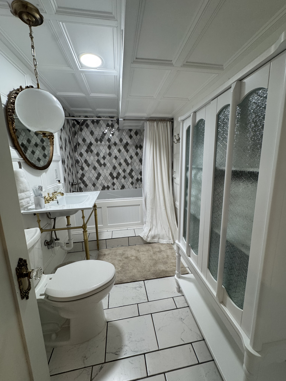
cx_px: 143
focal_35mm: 14
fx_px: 154
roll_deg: +1.7
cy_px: 190
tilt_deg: -11.1
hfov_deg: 85.7
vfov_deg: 102.1
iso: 160
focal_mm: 2.22
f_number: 2.2
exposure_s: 1/120
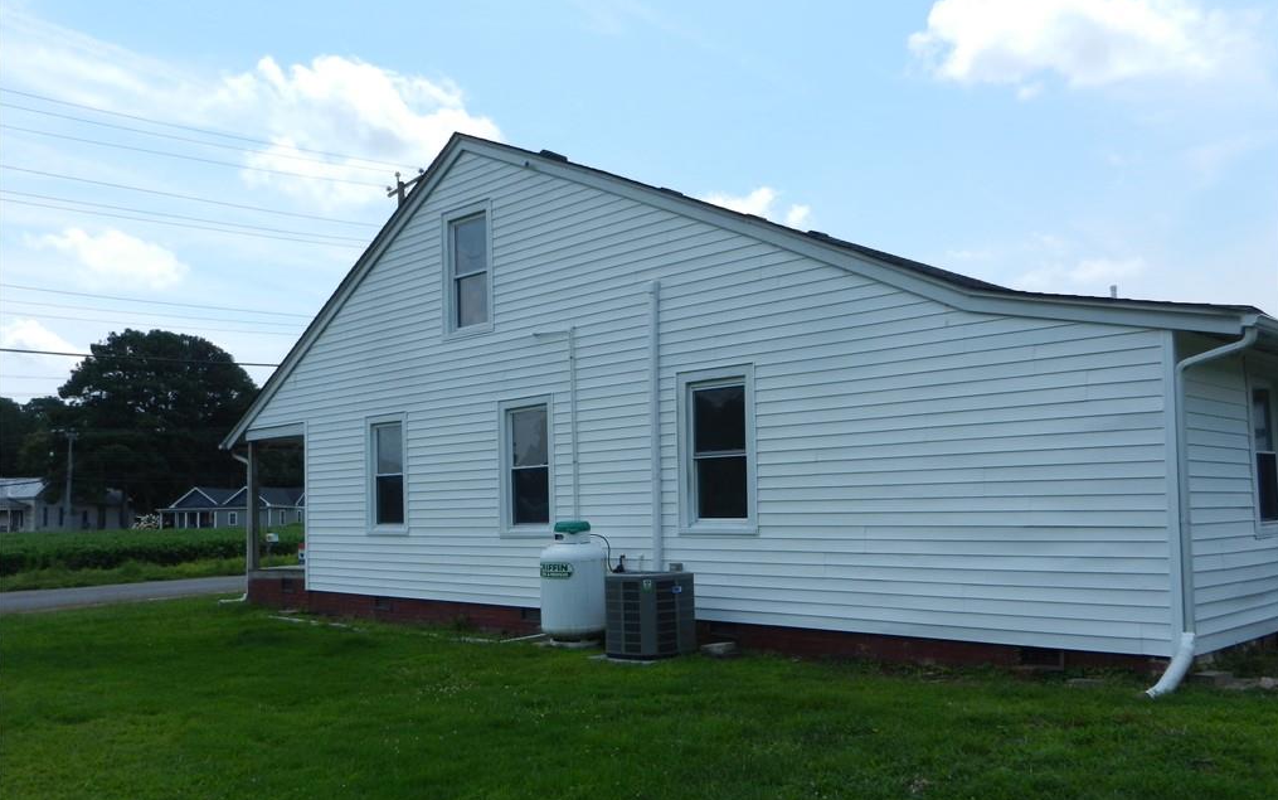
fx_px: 1080
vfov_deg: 40.5
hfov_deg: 61.2
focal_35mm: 31
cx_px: 641
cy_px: 452
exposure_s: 1/1600
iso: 160
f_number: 3.6
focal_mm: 5.1
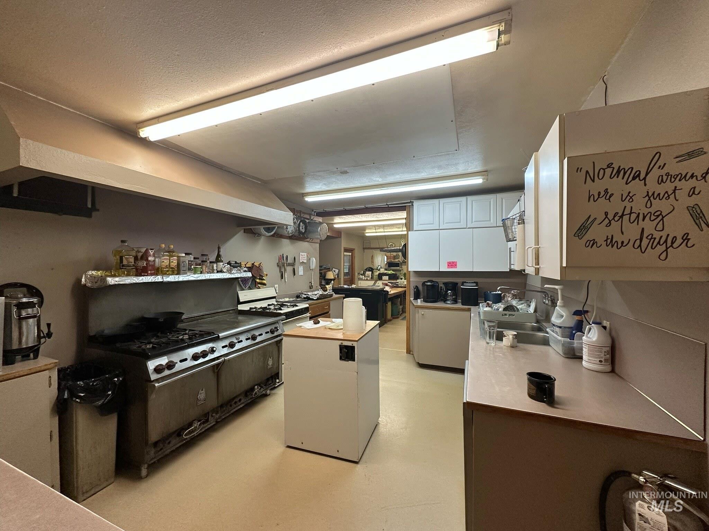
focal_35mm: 14
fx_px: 287
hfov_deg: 102.1
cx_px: 354
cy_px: 266
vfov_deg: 85.7
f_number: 2.2
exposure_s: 1/120
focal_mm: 2.22
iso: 250
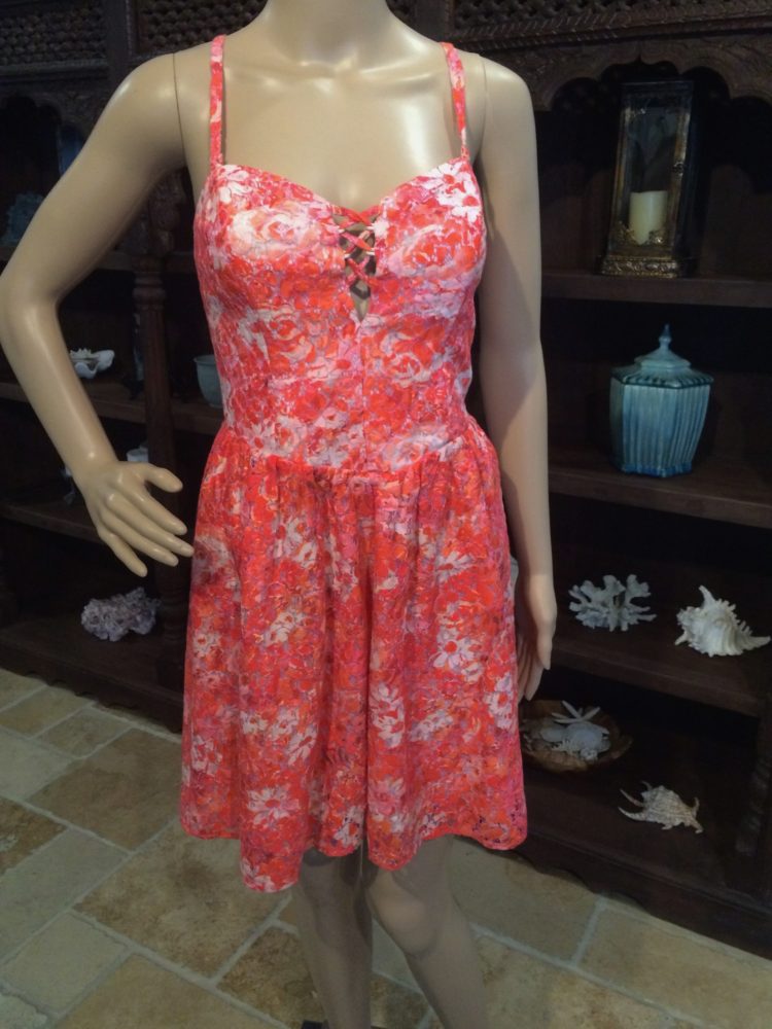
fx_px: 862
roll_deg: +0.5
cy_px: 514
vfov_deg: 61.7
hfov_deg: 48.2
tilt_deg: -19.5
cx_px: 386
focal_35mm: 29
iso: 250
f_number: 2.2
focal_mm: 4.15
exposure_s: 1/30
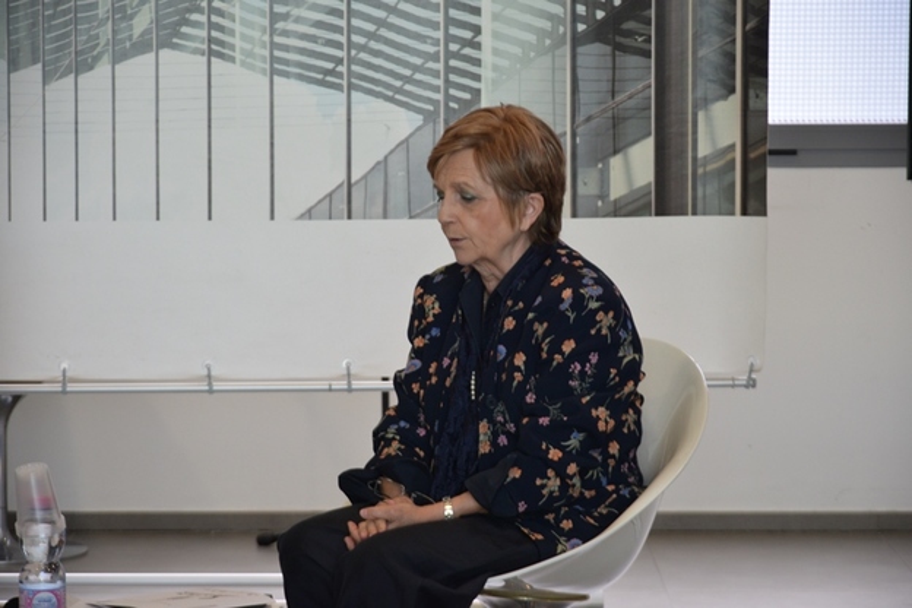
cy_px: 304
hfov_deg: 13.0
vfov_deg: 8.7
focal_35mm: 158
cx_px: 456
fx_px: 3990
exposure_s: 1/80
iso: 400
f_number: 5.6
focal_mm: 105
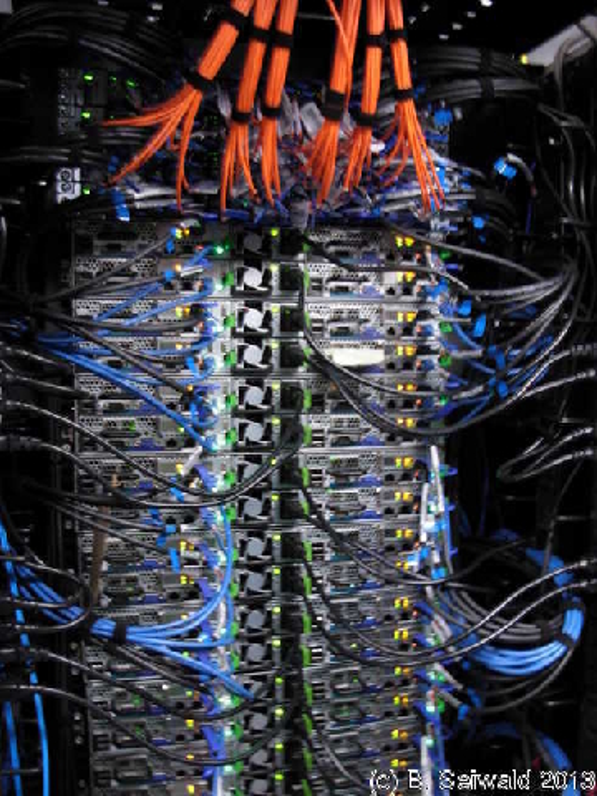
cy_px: 398
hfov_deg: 37.7
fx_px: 874
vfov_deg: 49.0
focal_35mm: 38
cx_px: 298
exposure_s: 1/4
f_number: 2.9
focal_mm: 6.3
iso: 154
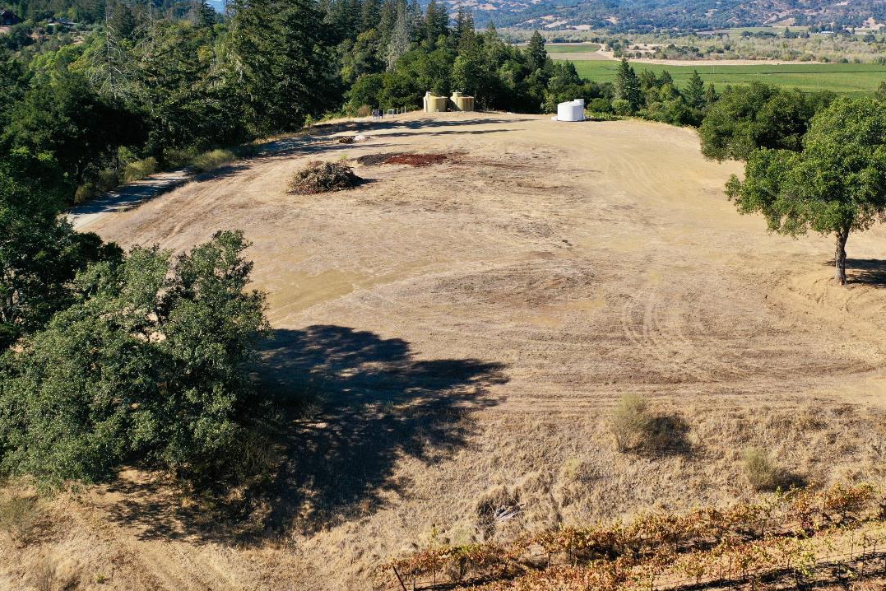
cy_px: 226
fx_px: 960
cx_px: 510
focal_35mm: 39
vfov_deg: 34.1
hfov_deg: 49.4
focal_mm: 10.26
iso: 100
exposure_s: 1/1600
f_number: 2.8
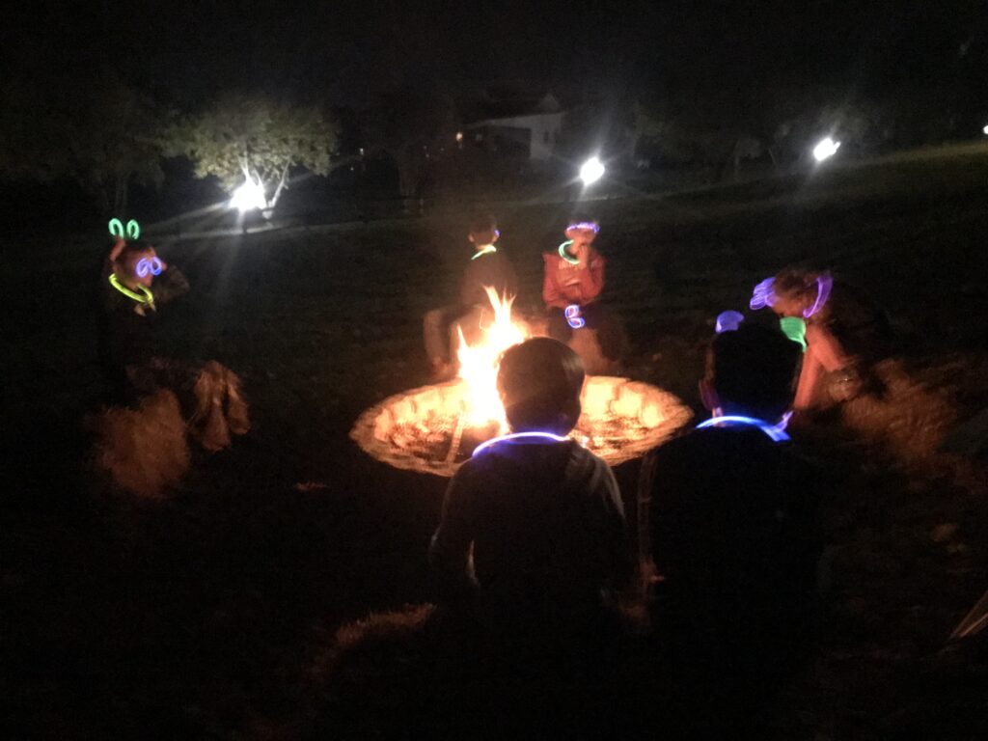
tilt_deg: -10.7
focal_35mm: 28
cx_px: 494
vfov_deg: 49.7
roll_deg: -1.5
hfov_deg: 63.4
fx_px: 799
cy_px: 370
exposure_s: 1/4
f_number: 1.8
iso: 1600
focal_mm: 3.99
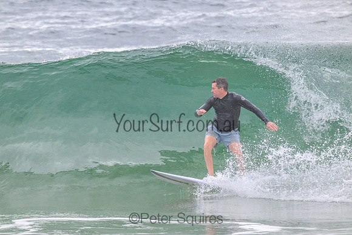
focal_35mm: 610
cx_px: 176
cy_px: 118
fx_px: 5966
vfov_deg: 2.3
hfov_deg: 3.4
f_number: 11
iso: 4000
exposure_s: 1/2000
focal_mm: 610
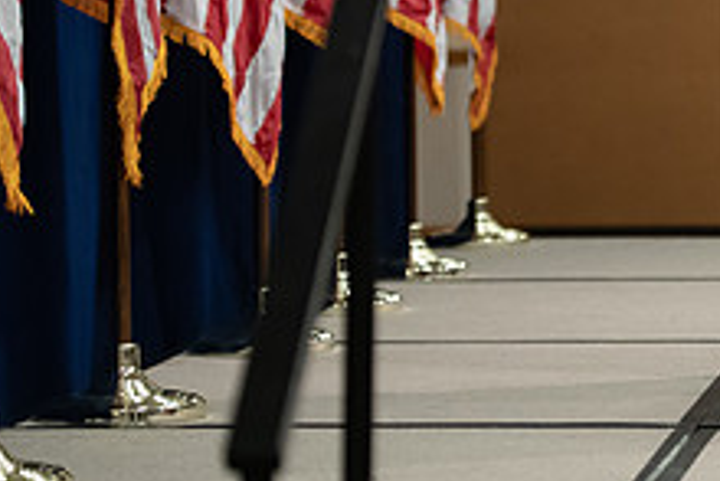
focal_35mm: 243
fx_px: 4863
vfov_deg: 5.6
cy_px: -25
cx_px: 766
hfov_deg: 8.4
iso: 2000
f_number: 2.8
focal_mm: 92
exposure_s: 1/200
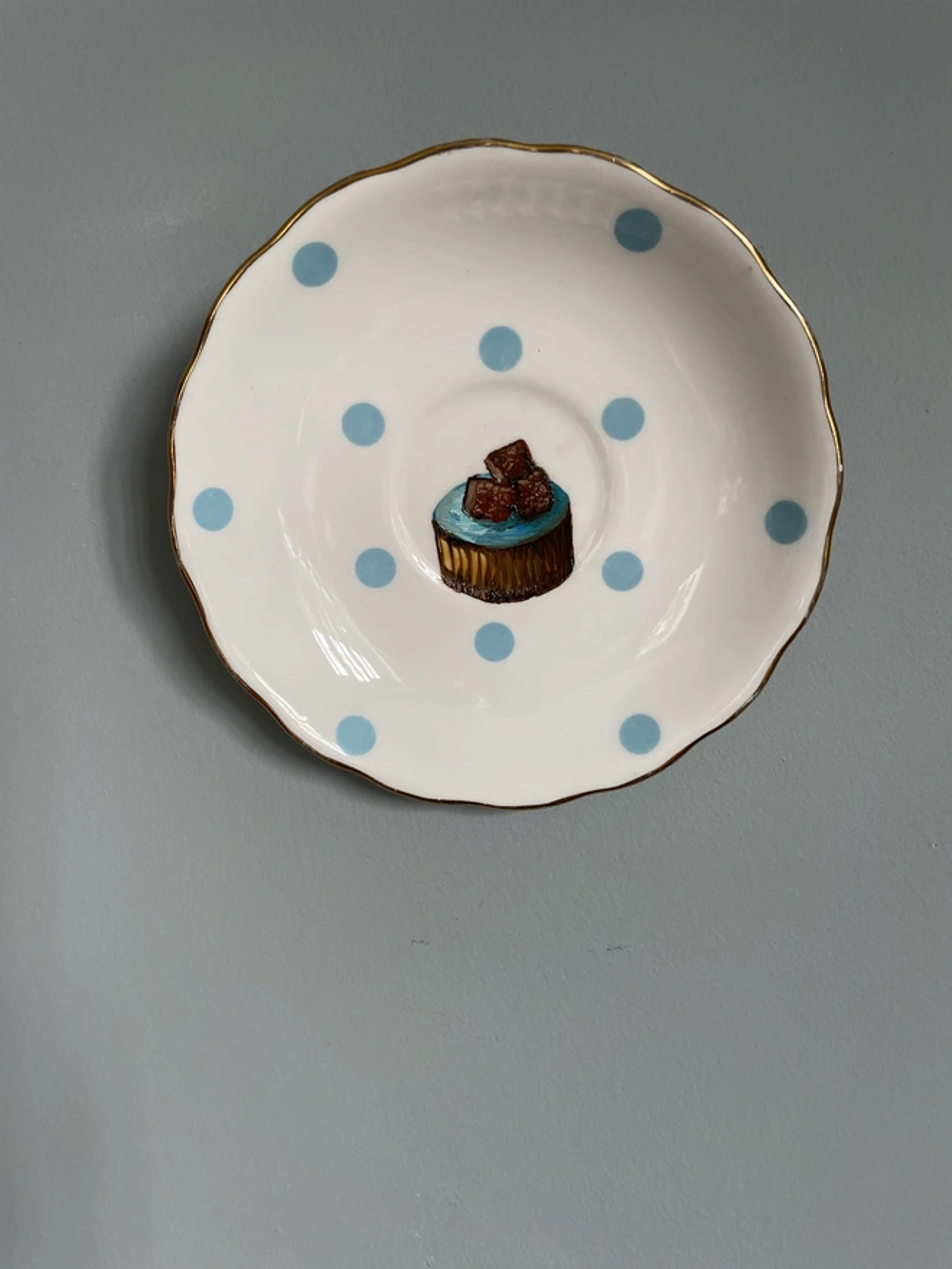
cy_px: 634
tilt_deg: -4.6
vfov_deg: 67.3
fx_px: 953
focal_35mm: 26
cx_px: 476
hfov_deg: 53.1
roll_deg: +1.3
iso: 80
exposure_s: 1/121
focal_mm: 4.2
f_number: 1.6
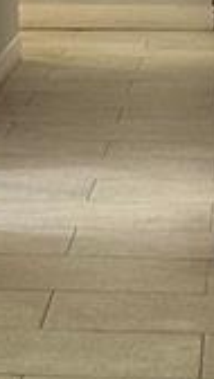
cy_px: 395
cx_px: 47
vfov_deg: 10.5
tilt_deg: -16.5
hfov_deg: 6.0
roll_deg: -0.3
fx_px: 2030
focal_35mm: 202
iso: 160
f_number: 1.5
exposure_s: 1/60
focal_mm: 5.7
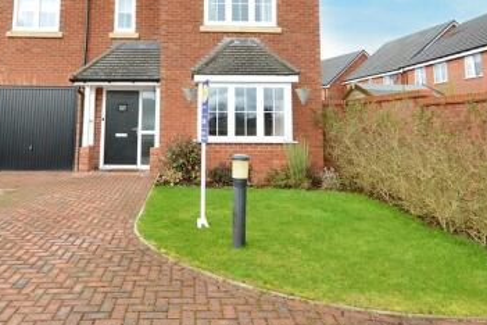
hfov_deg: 65.4
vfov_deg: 43.9
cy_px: 59
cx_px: 223
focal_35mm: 28
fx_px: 379
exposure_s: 1/200
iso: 100
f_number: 5
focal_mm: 10
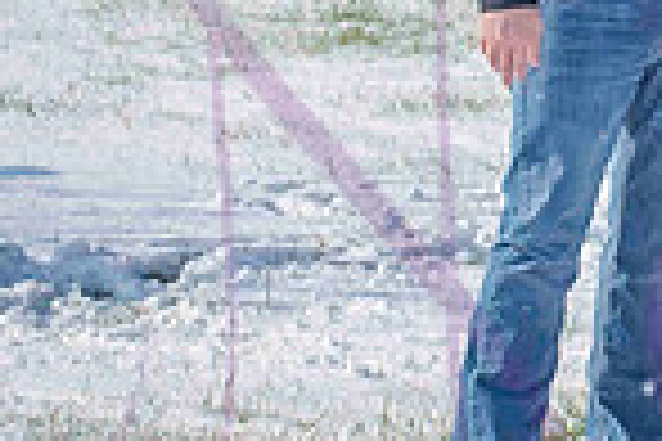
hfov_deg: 6.5
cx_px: 896
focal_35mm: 316
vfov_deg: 4.3
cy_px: -115
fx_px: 5810
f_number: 14
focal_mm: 80
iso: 640
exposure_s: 1/1000
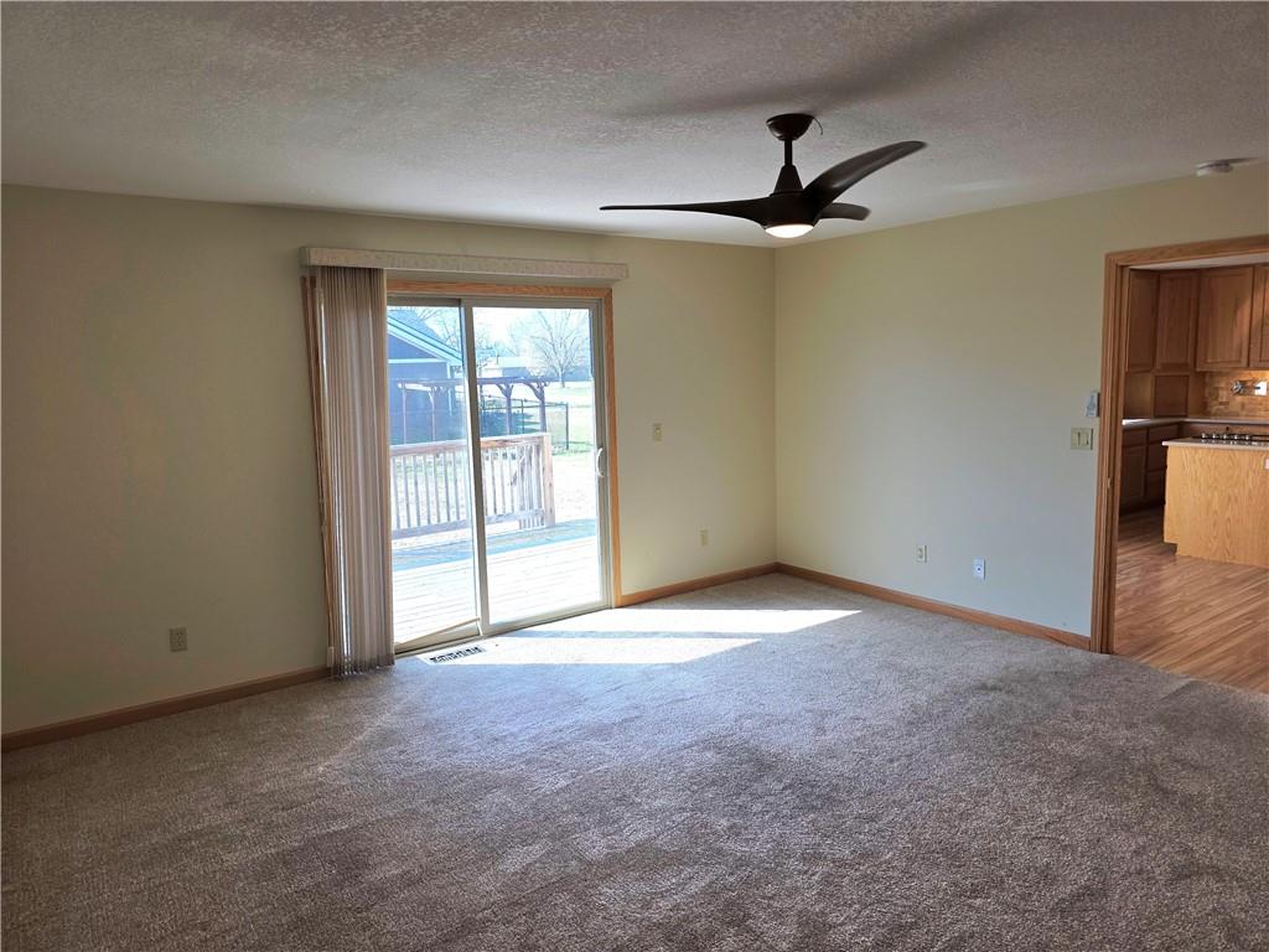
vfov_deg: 58.9
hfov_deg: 73.9
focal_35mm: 23
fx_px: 843
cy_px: 476
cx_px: 634
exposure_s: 1/143
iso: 12
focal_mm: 6.3
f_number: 1.7
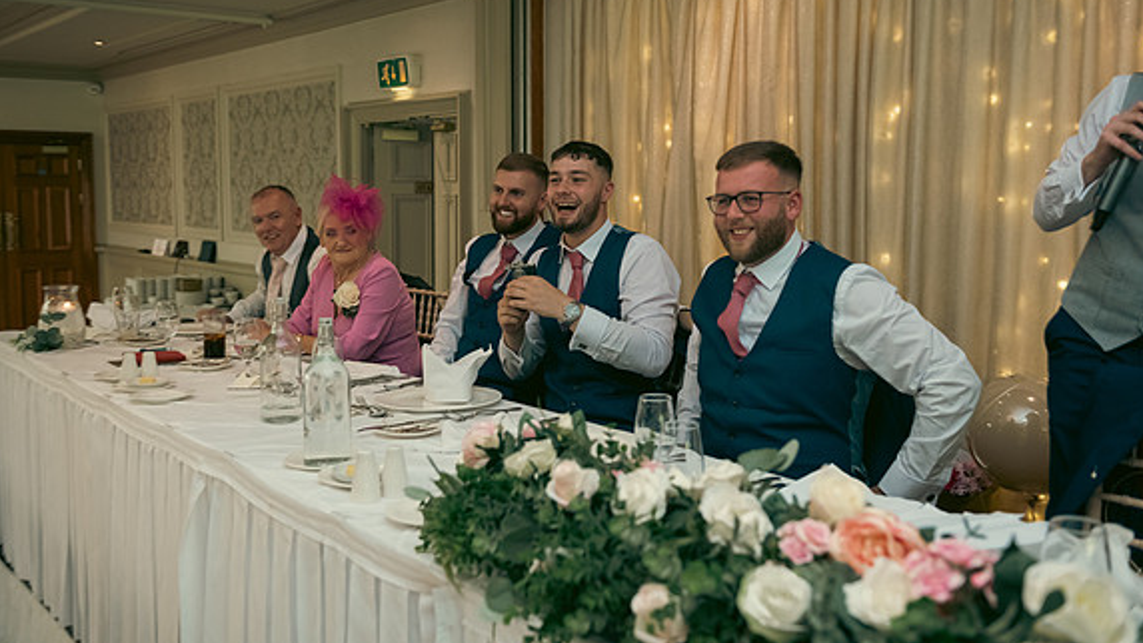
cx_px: 577
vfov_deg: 34.6
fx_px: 1031
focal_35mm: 34
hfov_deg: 58.0
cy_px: 277
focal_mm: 32
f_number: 3.5
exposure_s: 1/160
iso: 800
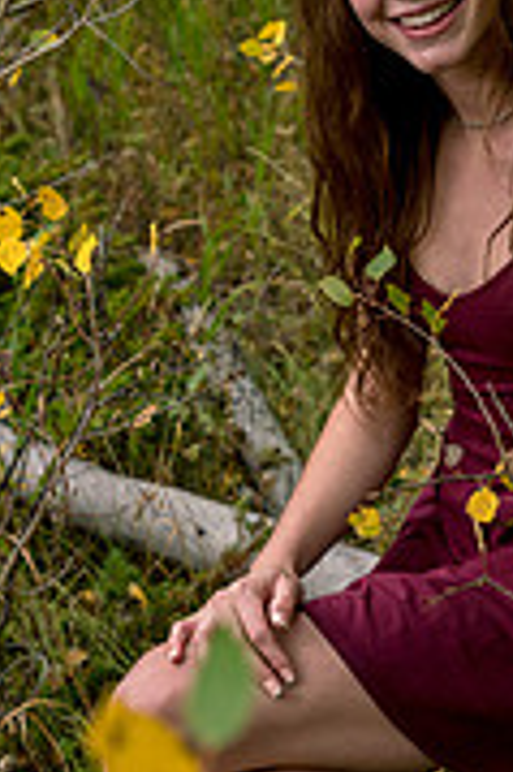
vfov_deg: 23.1
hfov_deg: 15.4
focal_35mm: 88
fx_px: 1885
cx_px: 371
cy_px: 436
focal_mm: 35
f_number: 3.5
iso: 100
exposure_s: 1/125
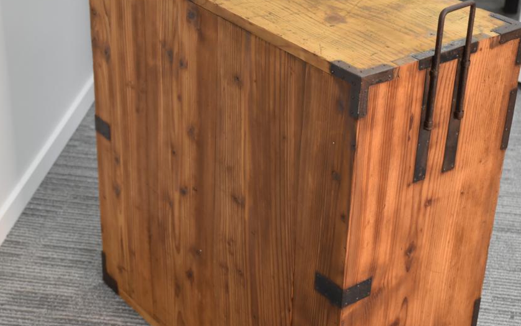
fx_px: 1065
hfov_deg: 27.5
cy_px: 176
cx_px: 251
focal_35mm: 75
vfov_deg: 17.4
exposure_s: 1/60
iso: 1600
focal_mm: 38
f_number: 4.2
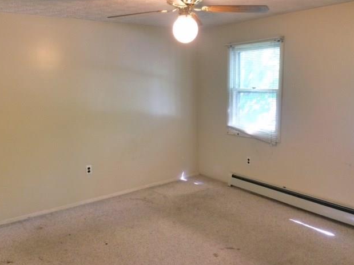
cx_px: 177
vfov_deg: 46.8
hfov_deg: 60.0
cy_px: 134
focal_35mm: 30
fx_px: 307
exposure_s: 1/30
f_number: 2.2
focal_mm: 4.15
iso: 200
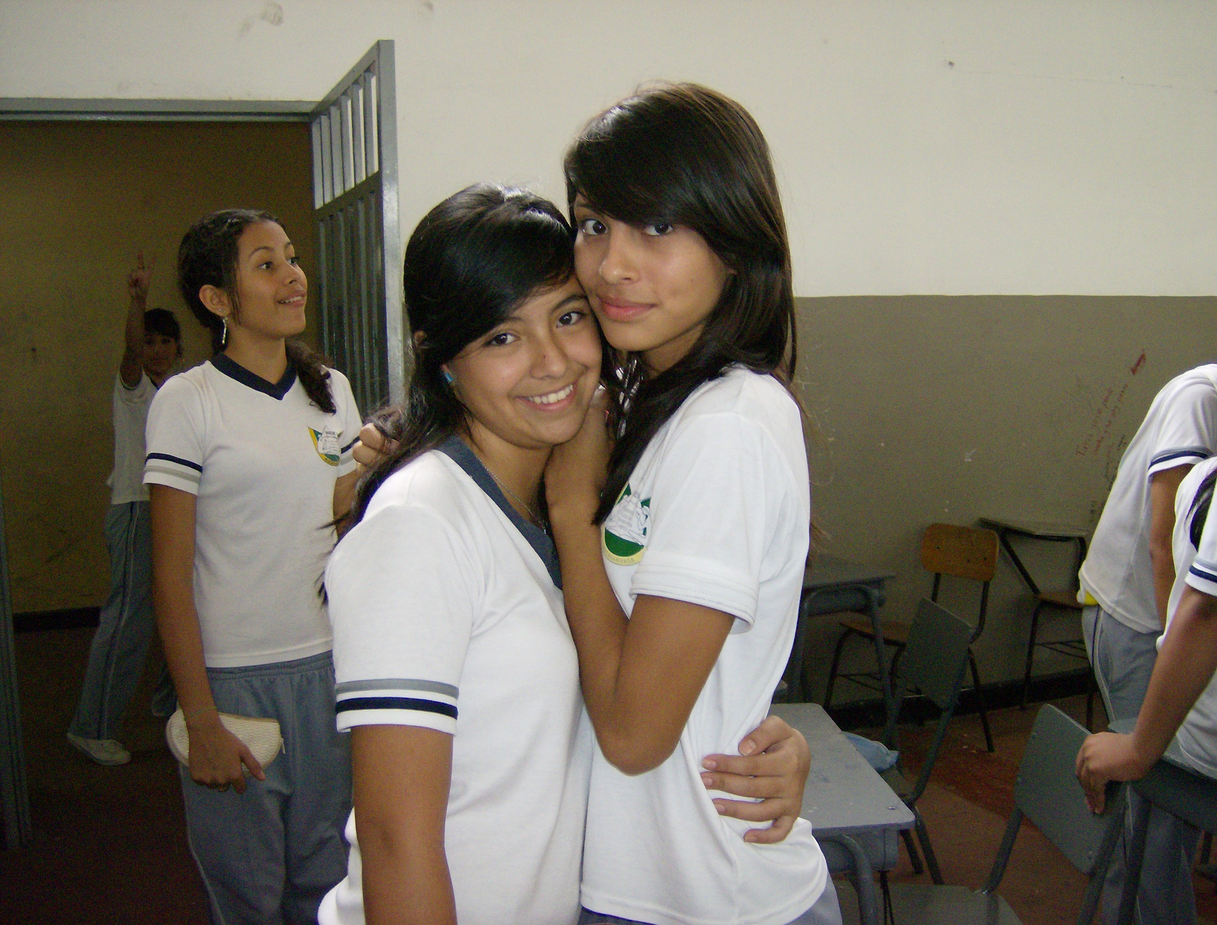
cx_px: 608
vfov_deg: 40.0
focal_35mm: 36
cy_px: 462
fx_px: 1272
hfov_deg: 51.1
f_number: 2.8
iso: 200
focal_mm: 6
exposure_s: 1/60
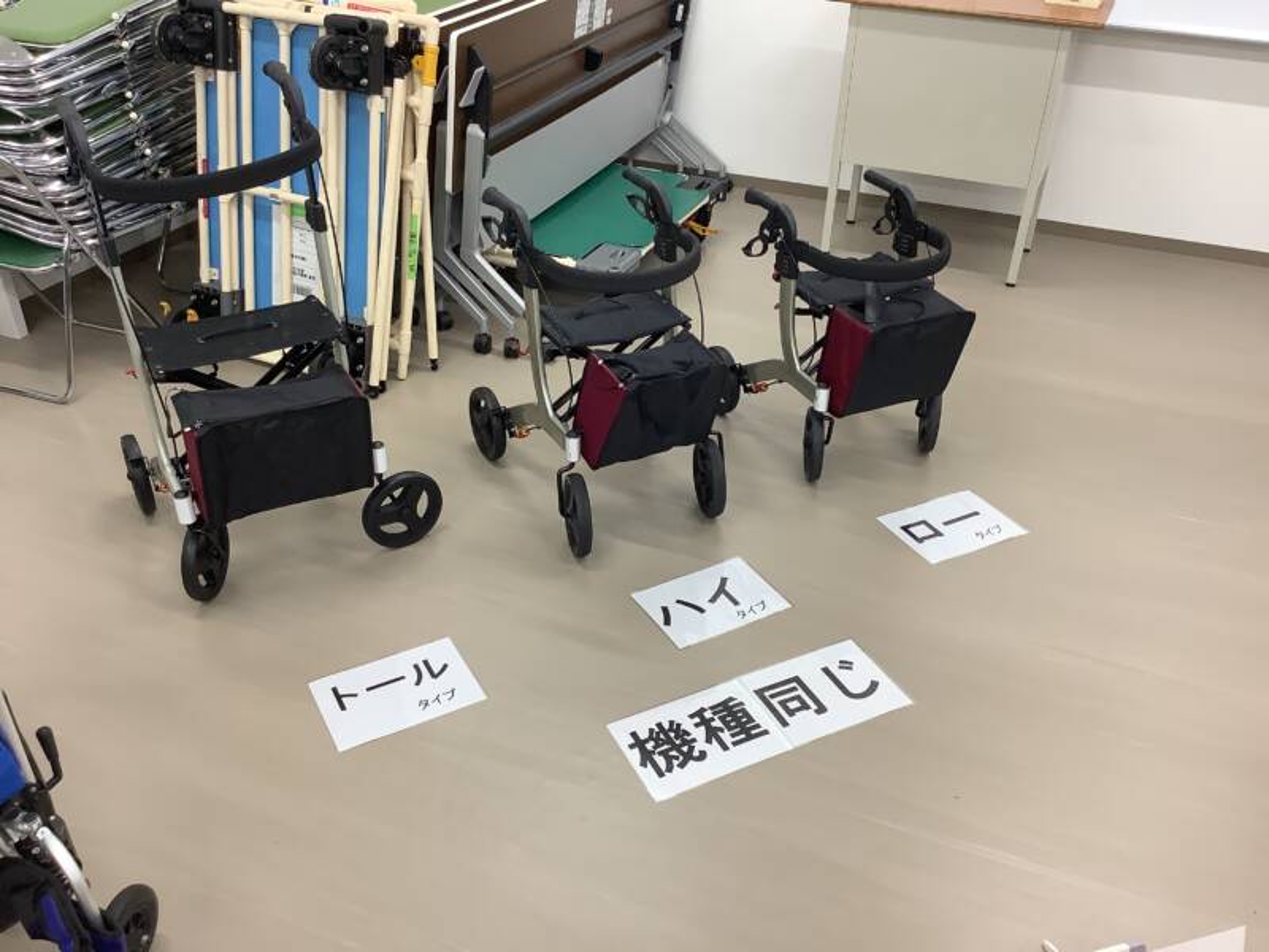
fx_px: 1136
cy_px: 476
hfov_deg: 58.4
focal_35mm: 31
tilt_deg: -33.1
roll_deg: -2.6
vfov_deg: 45.4
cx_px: 634
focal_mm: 3.3
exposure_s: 1/60
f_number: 2.4
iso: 80
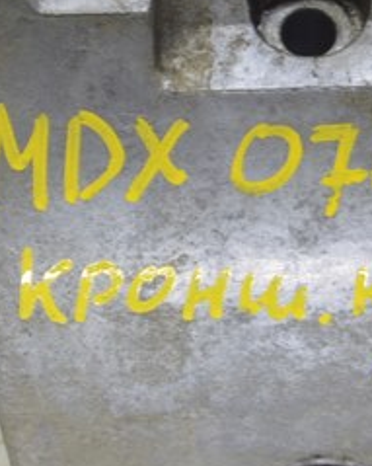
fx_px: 2327
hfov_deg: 9.1
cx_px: 319
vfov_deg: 11.4
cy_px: 143
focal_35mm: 169
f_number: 5.6
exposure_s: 1/20
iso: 400
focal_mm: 28
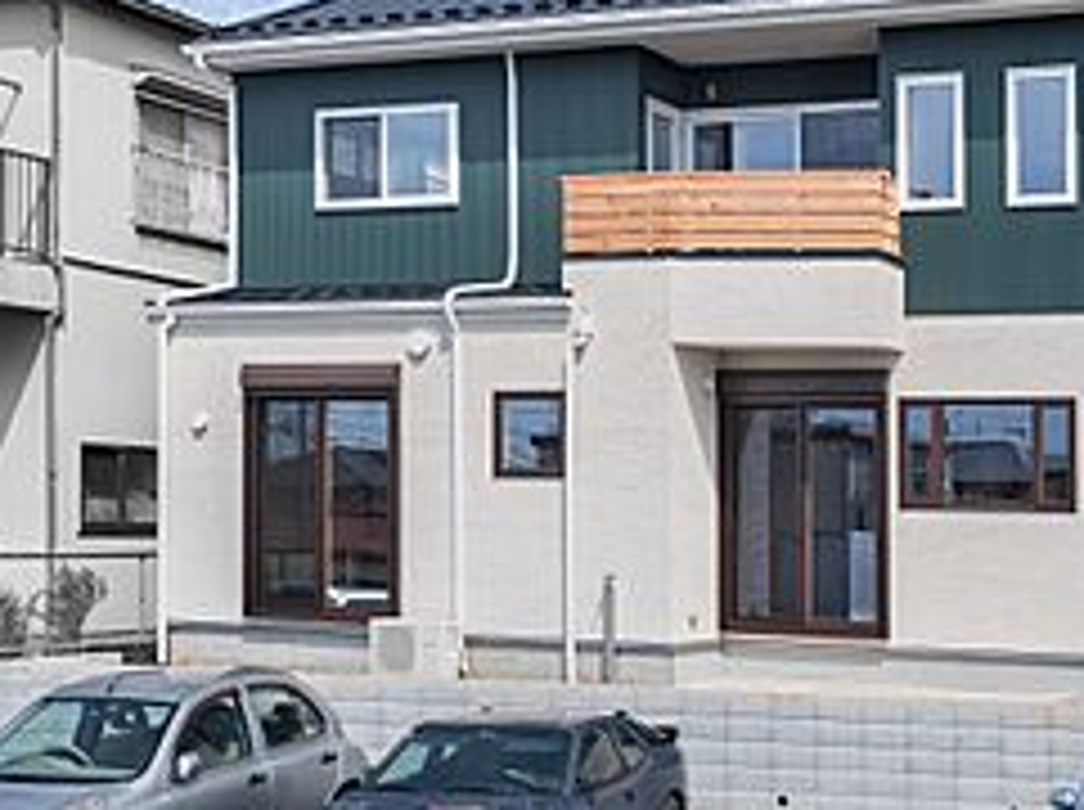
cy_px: 209
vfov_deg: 24.9
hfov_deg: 33.0
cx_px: 711
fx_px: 1814
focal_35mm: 58
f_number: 9
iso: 200
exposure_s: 1/320
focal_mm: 19
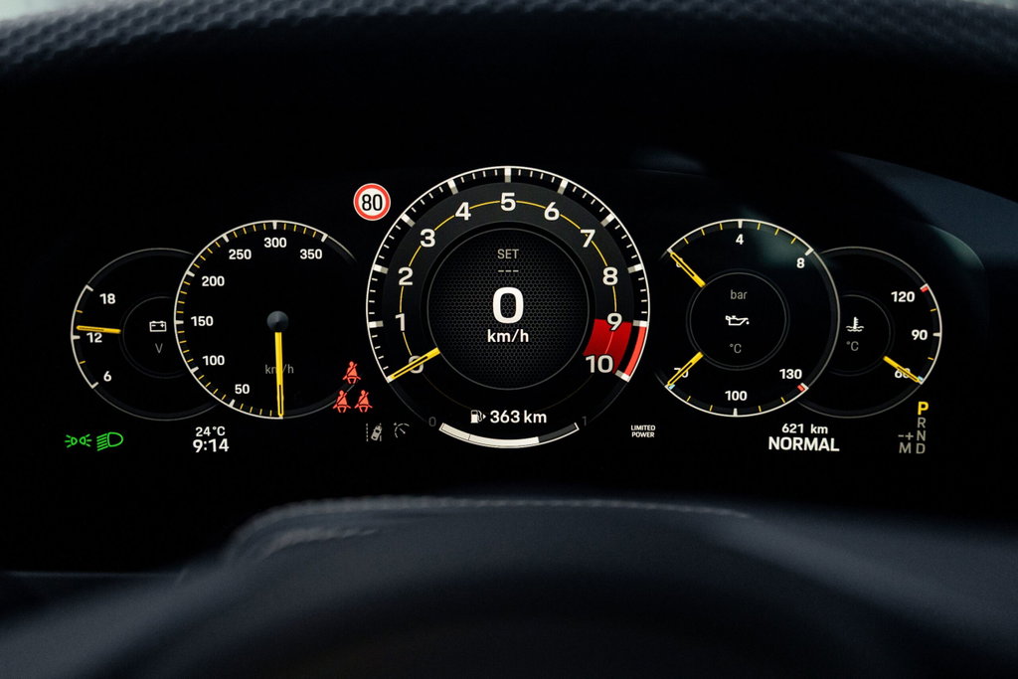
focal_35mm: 32
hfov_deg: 58.2
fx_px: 914
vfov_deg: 40.7
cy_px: 340
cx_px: 509
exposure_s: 1/250
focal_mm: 27.7
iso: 2000
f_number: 2.8
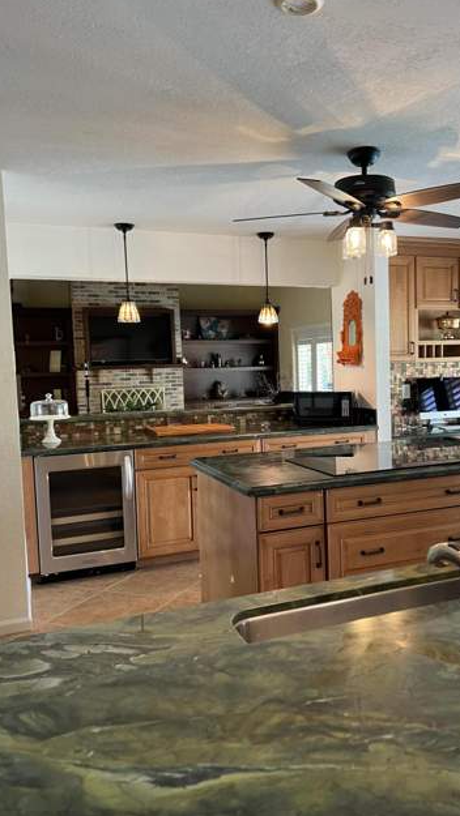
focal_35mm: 29
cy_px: 403
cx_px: 302
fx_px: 628
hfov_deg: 39.8
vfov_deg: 66.0
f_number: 1.5
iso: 100
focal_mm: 5.7
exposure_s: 1/60
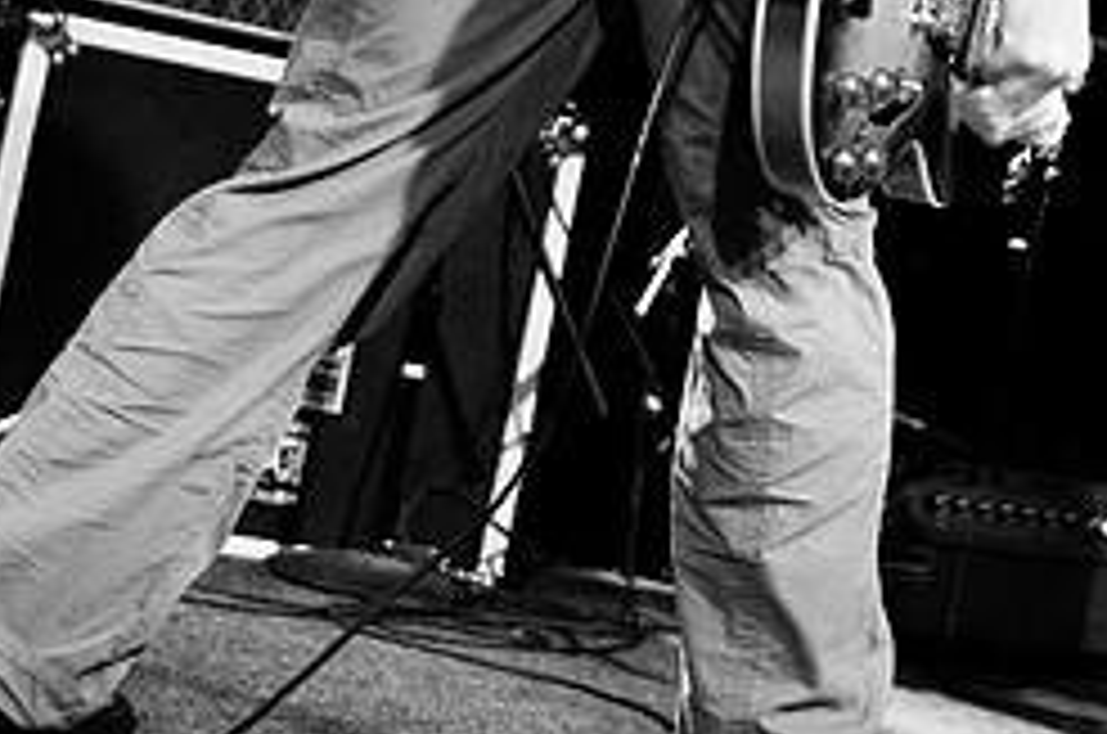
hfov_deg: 19.0
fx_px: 3253
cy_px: -7
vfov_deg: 12.7
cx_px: 981
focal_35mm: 106
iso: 1000
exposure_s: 1/100
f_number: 1.8
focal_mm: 30
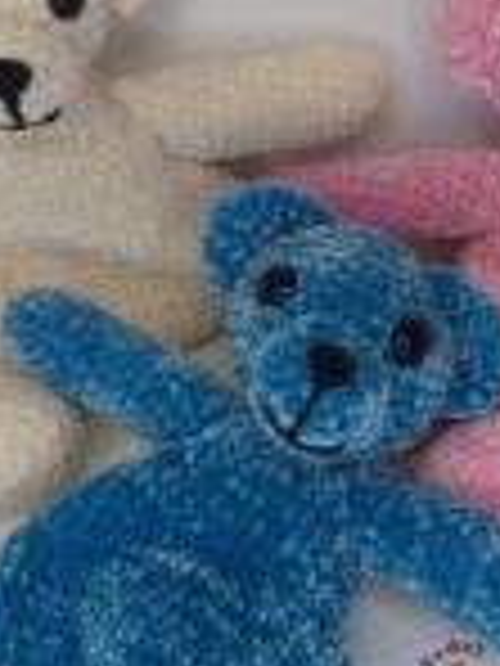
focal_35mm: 62
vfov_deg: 31.2
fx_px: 1194
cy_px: 356
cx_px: 333
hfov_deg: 23.5
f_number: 1.8
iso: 64
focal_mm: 5.54
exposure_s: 1/100
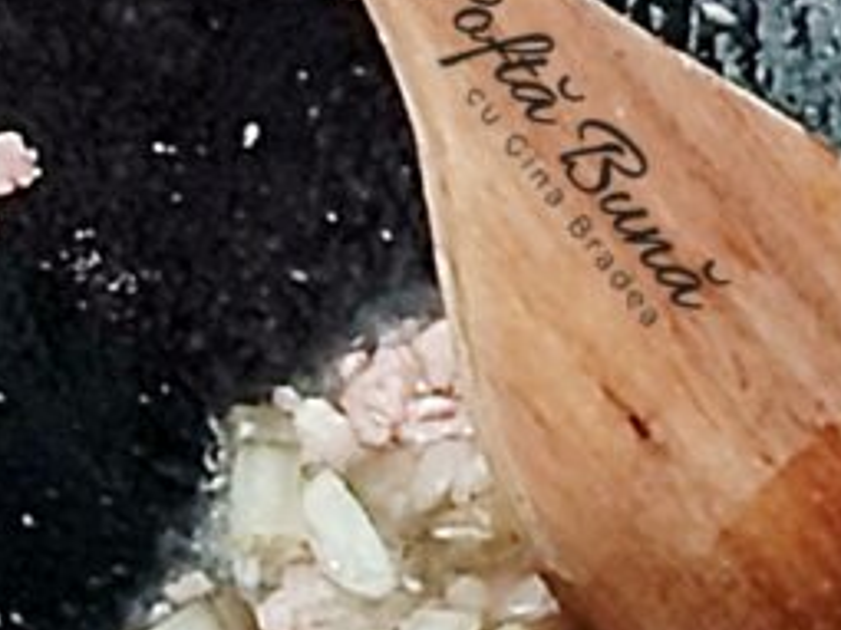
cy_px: 28
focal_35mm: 360
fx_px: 8742
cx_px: 1082
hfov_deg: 5.5
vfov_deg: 4.1
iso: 509
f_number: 1.75
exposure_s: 1/25
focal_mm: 5.25
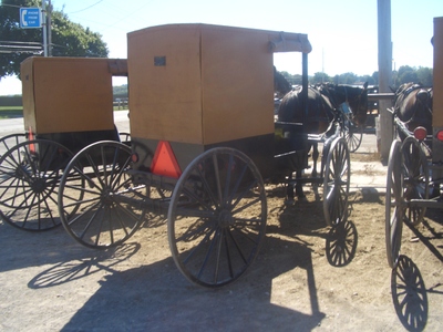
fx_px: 448
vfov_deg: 40.7
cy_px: 166
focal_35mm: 35
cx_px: 222
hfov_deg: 52.6
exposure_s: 1/200
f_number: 4.3
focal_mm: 5.8
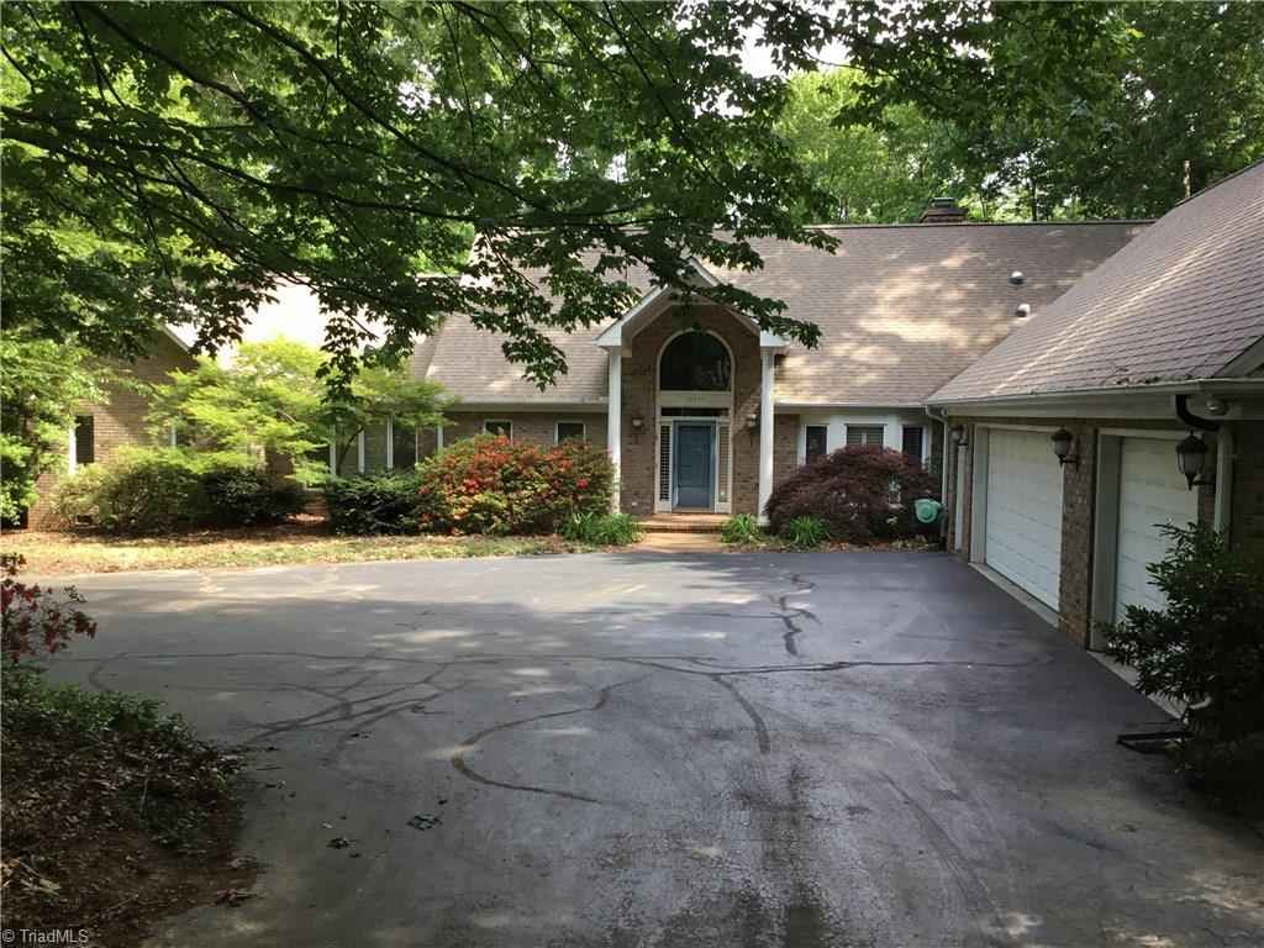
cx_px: 632
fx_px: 1132
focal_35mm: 31
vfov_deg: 45.4
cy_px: 474
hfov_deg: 58.4
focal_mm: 3.3
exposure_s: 1/173
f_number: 2.4
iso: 25
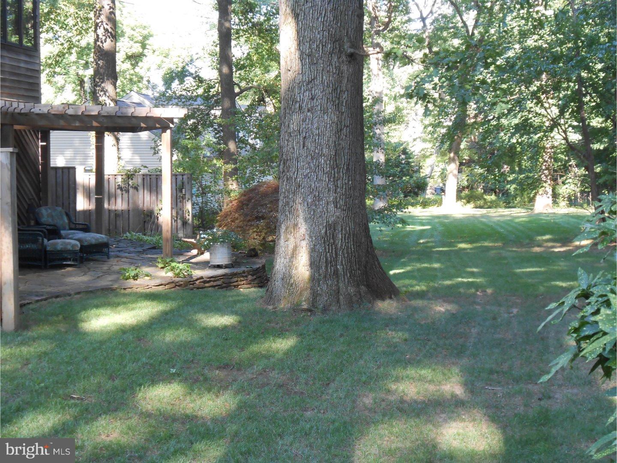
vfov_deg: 26.1
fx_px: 998
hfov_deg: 34.3
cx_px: 308
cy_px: 232
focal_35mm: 56
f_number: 5.2
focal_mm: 10
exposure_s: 1/30
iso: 160
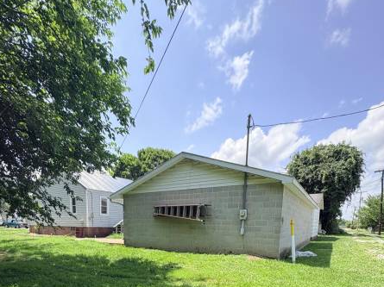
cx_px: 174
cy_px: 252
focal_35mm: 21
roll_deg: -1.6
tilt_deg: -6.2
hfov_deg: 78.8
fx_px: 233
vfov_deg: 55.9
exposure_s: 1/1034
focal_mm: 2.22
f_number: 2.2
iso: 64
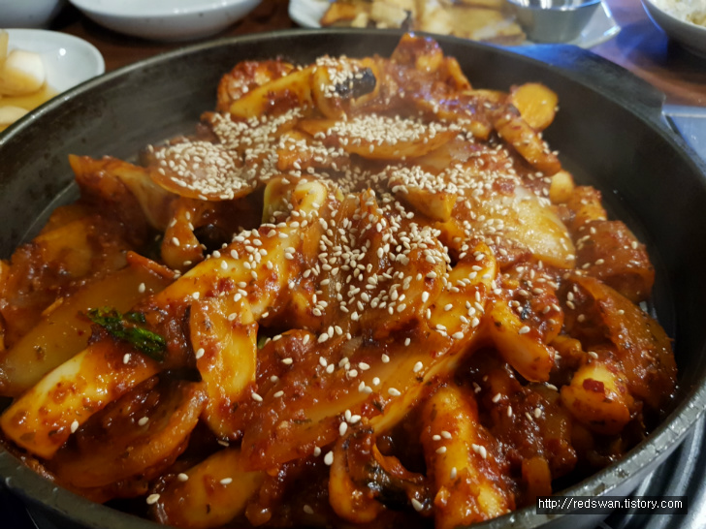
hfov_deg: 67.3
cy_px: 264
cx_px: 353
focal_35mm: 26
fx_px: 530
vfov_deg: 53.1
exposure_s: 1/10
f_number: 1.7
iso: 250
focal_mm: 4.2
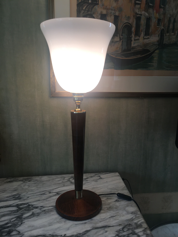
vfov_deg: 61.7
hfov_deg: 48.2
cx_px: 89
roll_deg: -0.4
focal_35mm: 29
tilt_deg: -11.5
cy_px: 118
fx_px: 199
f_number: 2.2
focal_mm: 4.15
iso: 32
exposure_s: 1/50
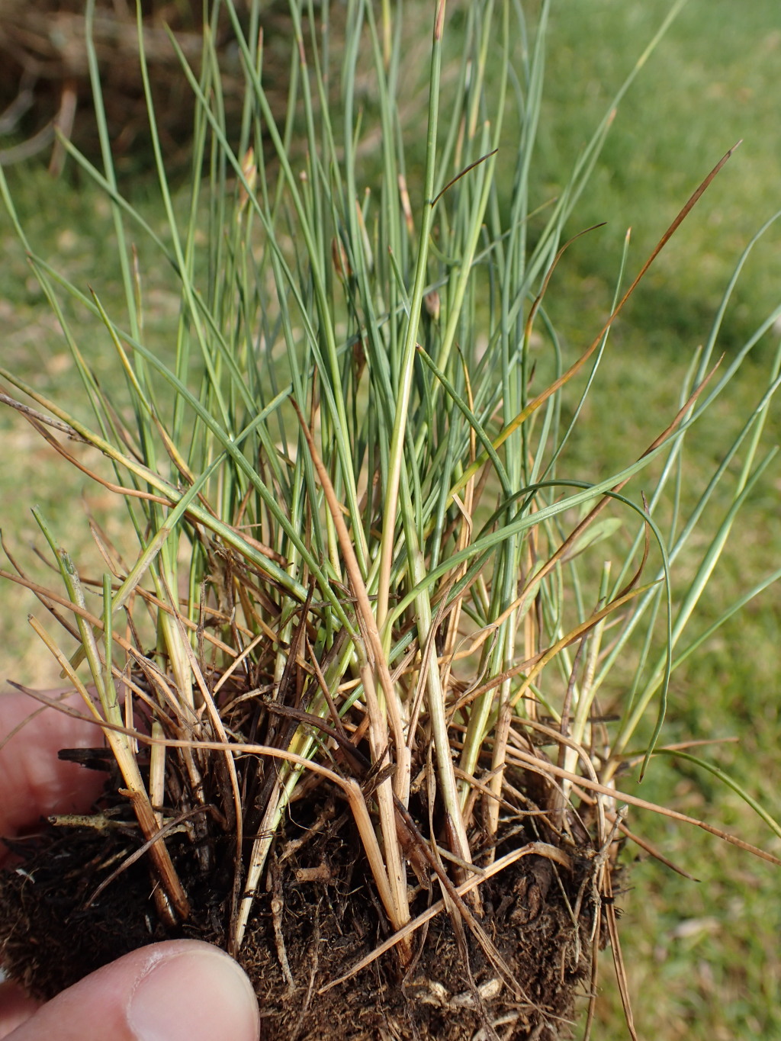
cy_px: 520
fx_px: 902
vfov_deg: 60.0
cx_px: 390
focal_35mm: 30
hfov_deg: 46.8
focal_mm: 5.5
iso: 100
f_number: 3.2
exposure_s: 1/500
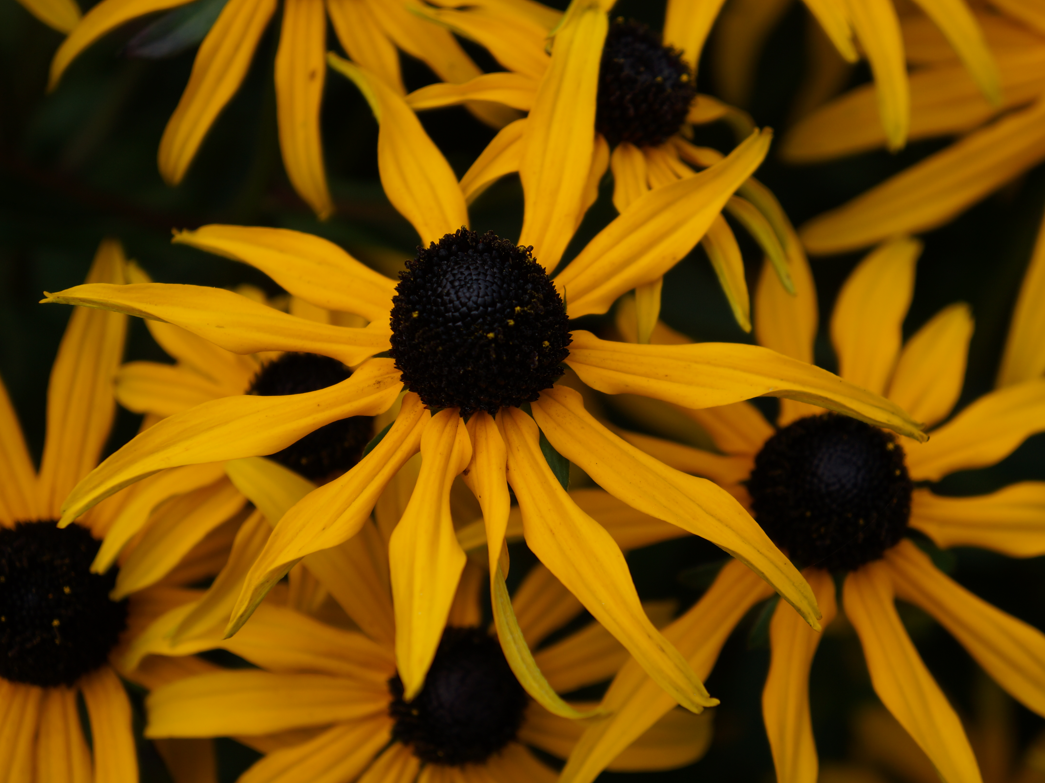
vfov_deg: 16.5
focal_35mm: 90
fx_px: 2703
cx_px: 526
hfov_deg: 21.9
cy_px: 392
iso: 200
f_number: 5.6
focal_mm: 55
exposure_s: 1/640
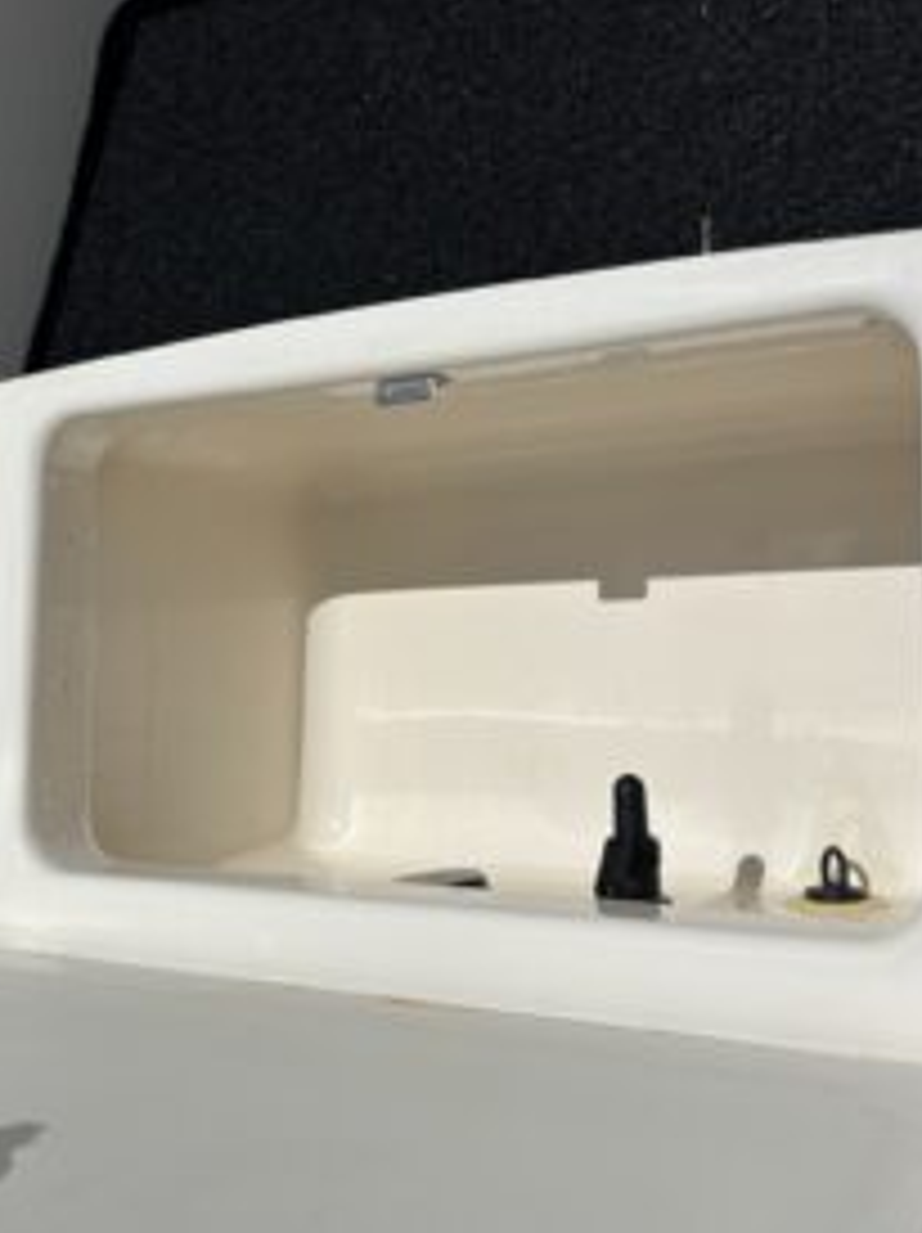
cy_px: 598
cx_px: 454
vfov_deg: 49.0
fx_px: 1352
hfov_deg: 37.7
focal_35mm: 38
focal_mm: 5.96
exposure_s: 1/18868
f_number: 1.6
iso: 40
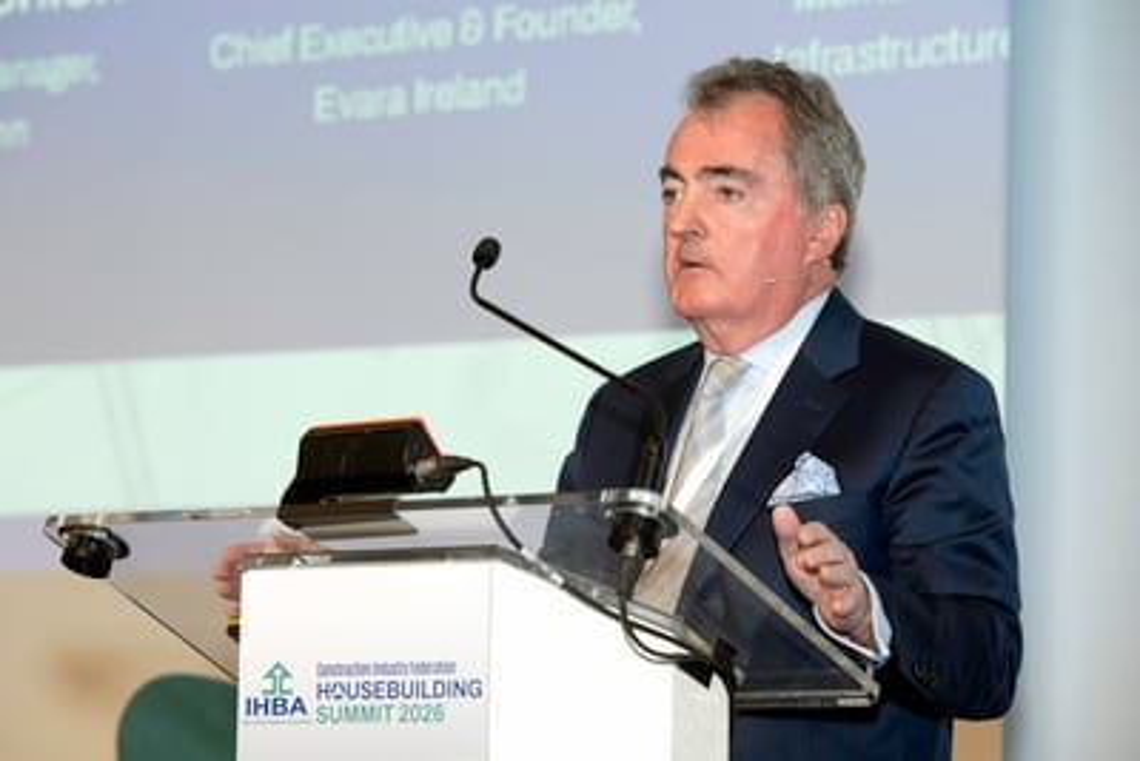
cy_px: 380
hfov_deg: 13.7
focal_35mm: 150
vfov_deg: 9.2
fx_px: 4751
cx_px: 570
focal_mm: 150
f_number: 6.3
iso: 1000
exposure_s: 1/250
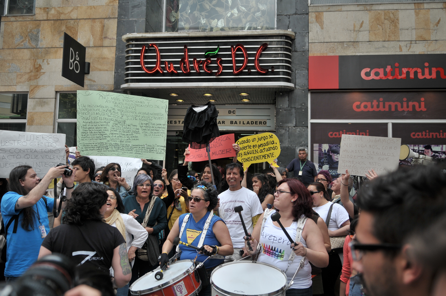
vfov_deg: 39.9
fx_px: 408
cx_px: 223
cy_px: 148
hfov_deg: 57.3
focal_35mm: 33
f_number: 2.8
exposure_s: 1/1250
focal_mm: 22
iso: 200
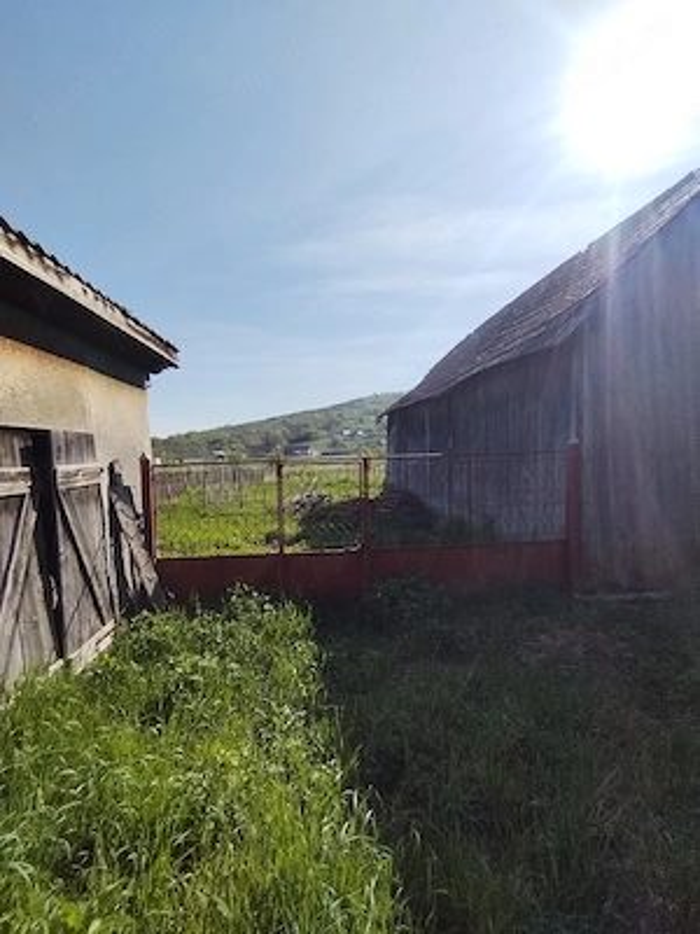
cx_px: 350
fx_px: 431
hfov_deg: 78.1
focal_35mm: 16
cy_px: 467
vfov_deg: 94.5
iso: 100
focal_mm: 1.42
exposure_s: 1/2723
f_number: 2.2
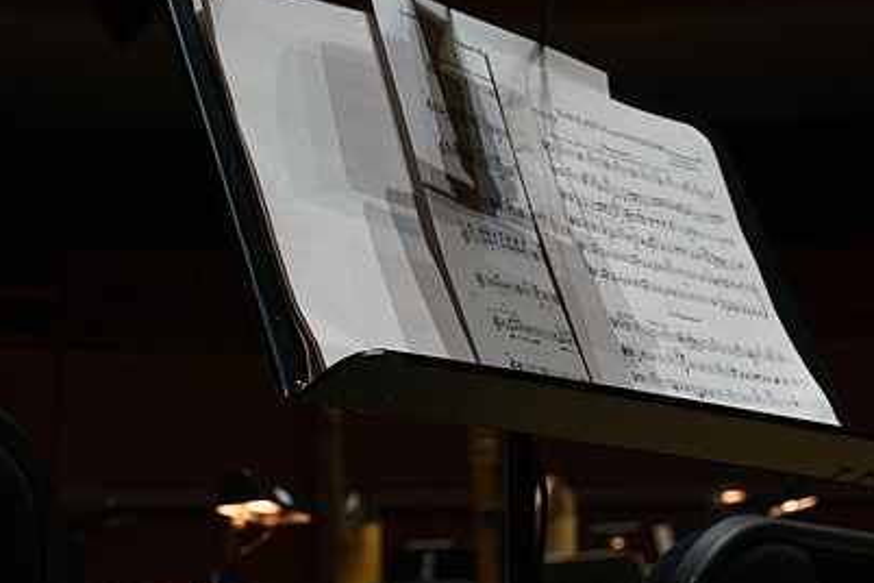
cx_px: 507
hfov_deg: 20.2
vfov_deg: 13.6
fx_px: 2452
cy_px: 288
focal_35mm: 101
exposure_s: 1/200
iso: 2500
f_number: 9
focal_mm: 70
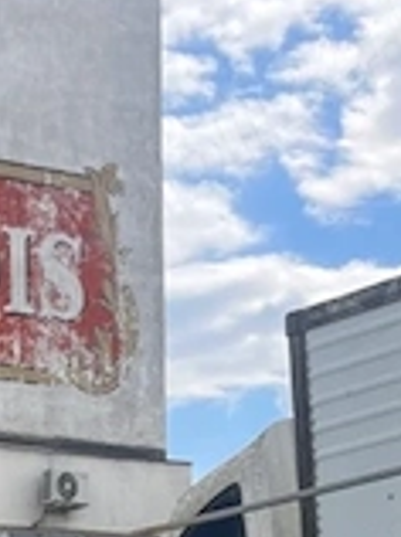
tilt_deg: -12.1
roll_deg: +3.6
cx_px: -126
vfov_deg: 12.2
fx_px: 2044
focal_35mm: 132
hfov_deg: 10.9
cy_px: 1254
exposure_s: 1/1517
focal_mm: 5.1
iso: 50
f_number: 1.6
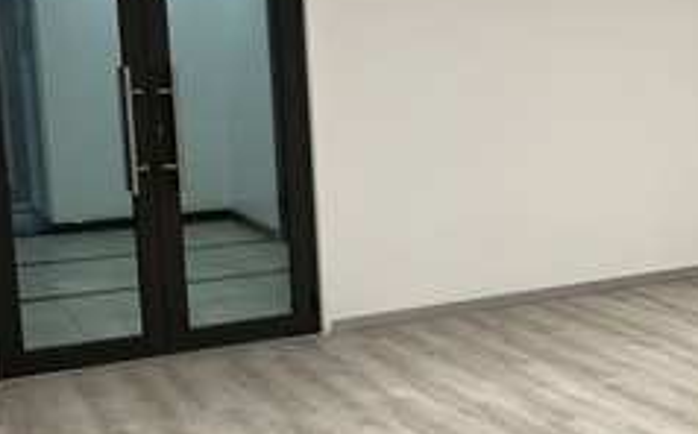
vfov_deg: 22.3
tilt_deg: -8.9
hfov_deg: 34.3
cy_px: 224
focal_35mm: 58
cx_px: 534
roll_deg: +0.5
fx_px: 1102
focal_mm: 5.1
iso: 125
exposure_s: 1/100
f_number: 1.6
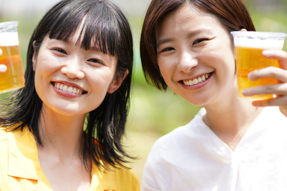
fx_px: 964
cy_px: 96
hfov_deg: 16.9
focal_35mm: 121
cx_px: 126
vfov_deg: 11.3
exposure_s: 1/4000
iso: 320
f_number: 1.8
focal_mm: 85
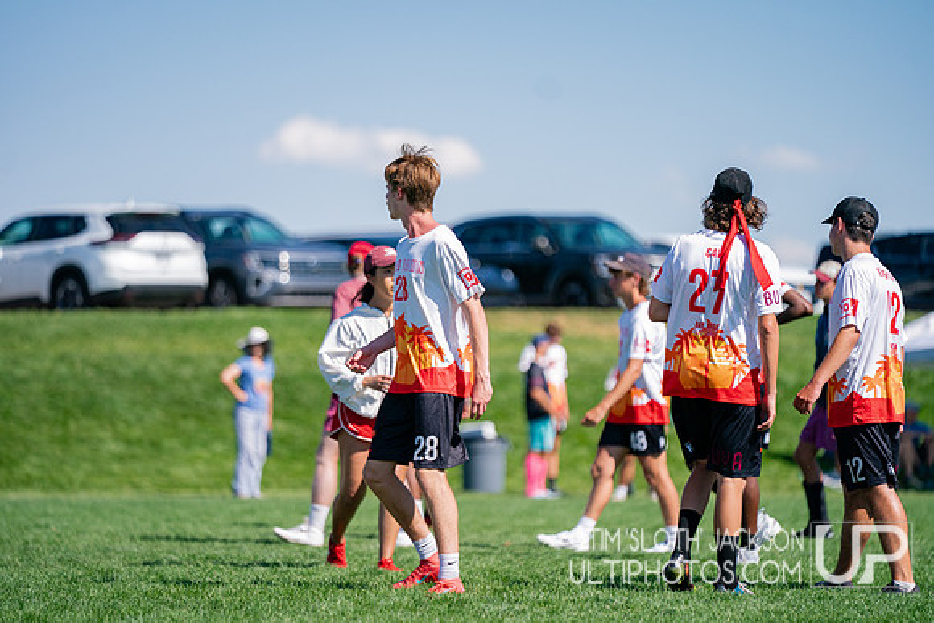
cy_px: 312
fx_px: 5190
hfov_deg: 10.3
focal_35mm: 200
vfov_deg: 6.9
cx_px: 467
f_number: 2.8
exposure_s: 1/6400
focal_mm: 200
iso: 400
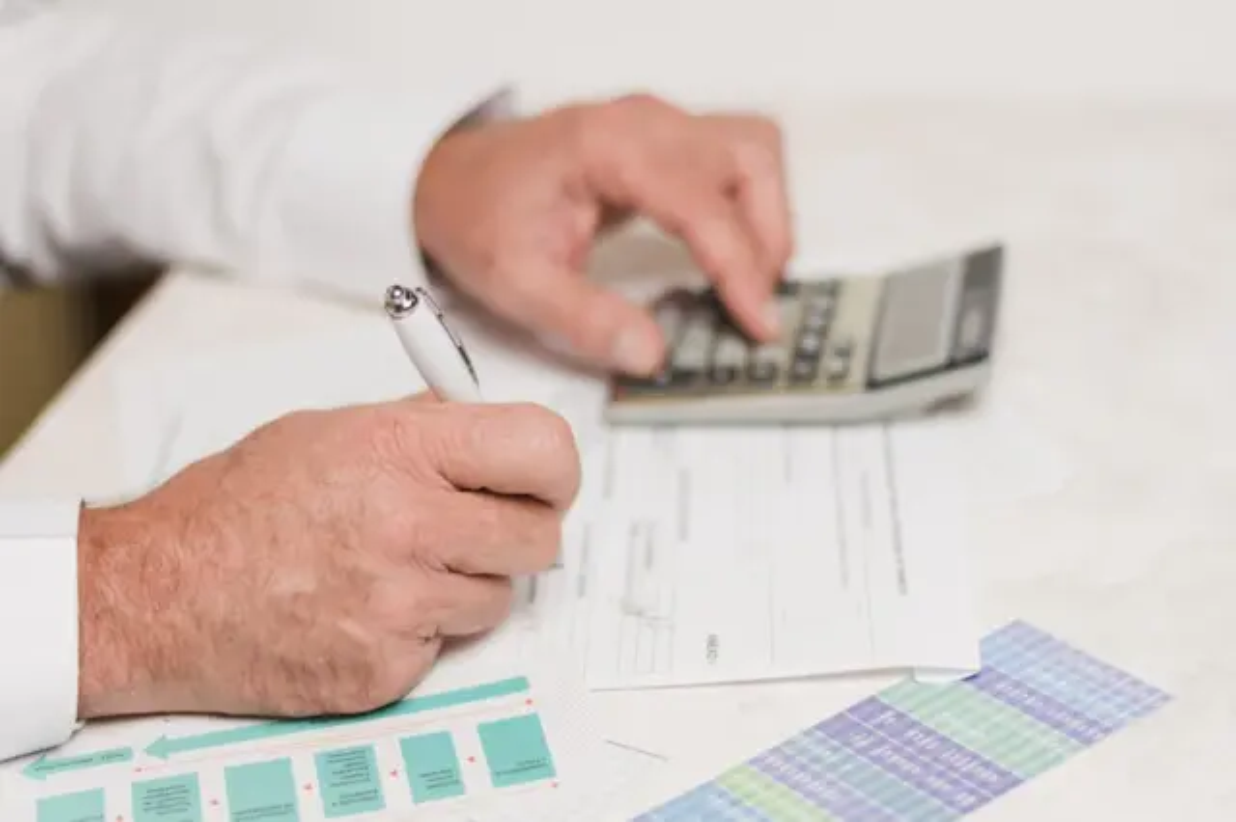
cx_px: 618
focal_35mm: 75
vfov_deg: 18.2
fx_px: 2574
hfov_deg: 27.0
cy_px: 411
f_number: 1.8
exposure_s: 1/200
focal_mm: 50
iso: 100
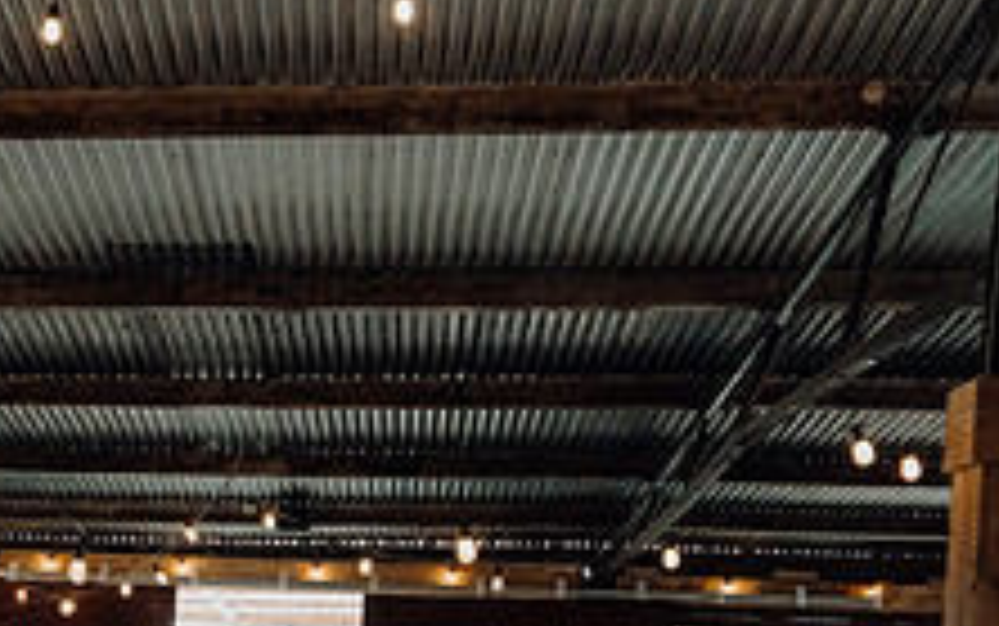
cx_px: 194
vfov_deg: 19.1
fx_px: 1743
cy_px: 777
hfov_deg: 31.1
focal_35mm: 64
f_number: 3.5
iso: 5000
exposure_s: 1/200
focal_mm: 24
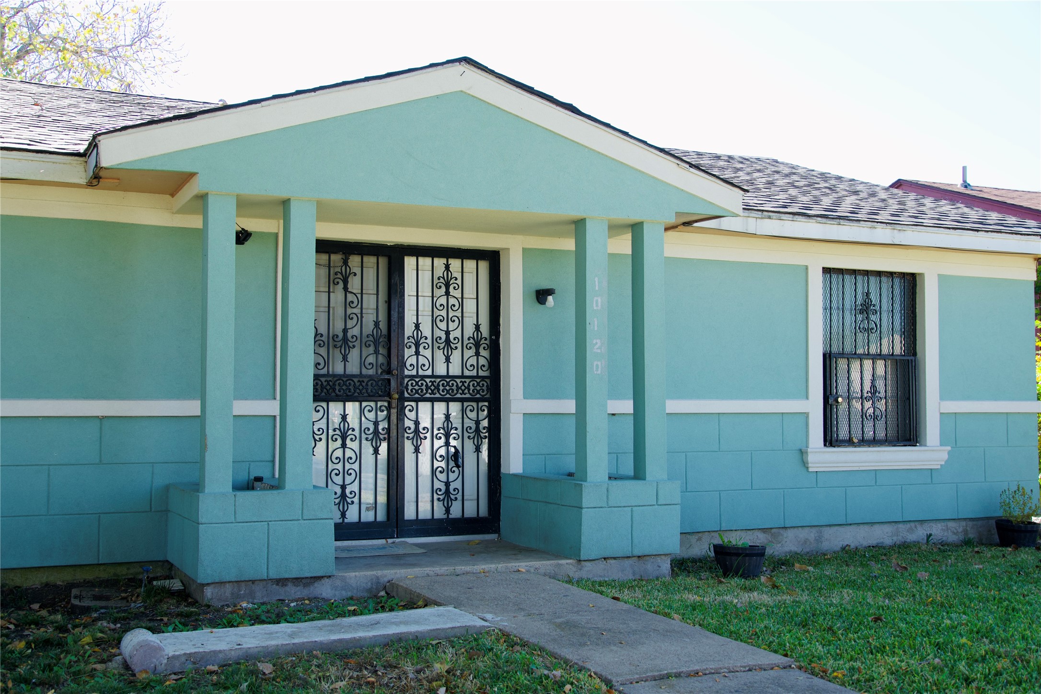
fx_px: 1258
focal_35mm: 44
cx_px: 520
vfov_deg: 30.8
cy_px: 347
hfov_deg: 45.0
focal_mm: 29
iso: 100
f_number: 4.5
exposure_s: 1/160
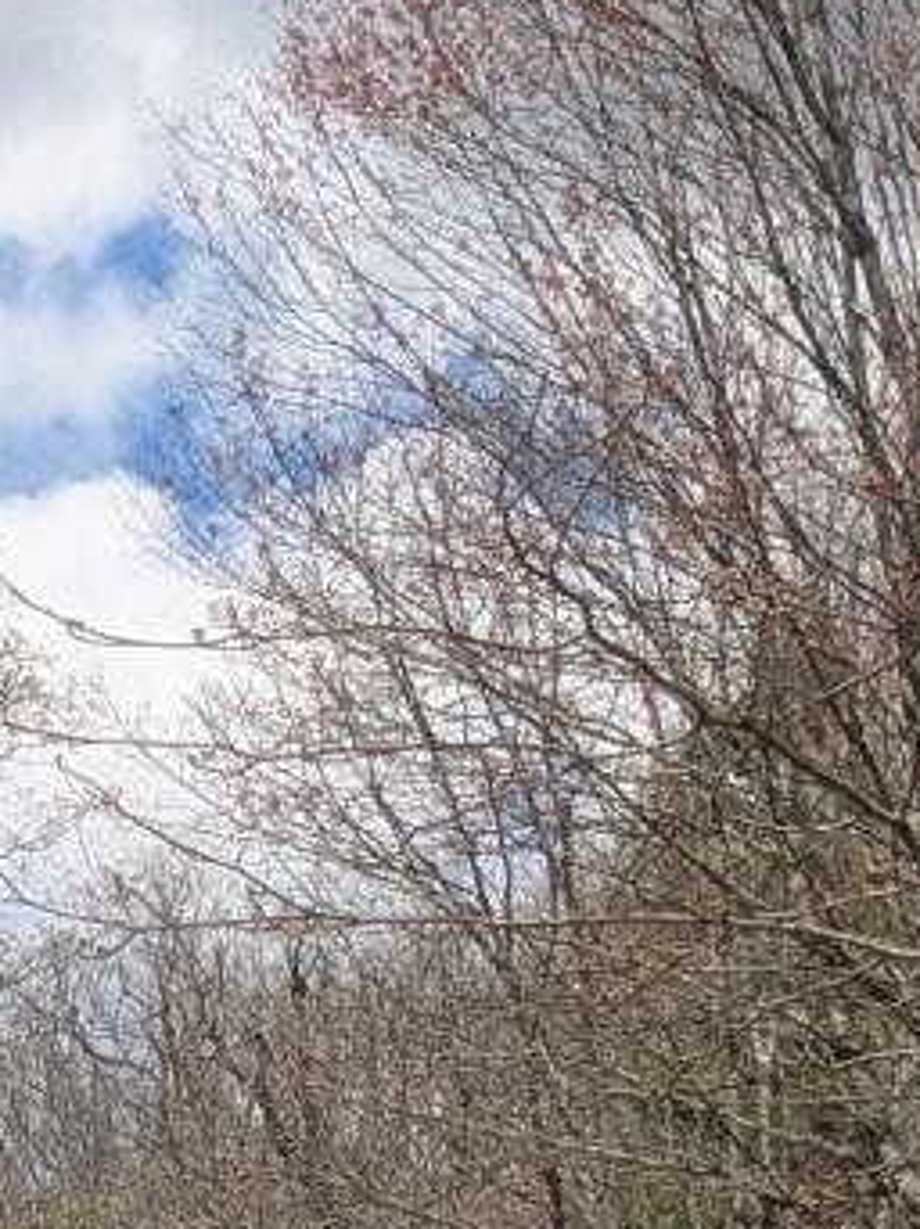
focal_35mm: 158
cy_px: 2397
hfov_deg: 9.2
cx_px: -420
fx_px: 5606
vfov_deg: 11.4
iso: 60
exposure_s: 1/3891
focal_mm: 4.38
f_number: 1.73
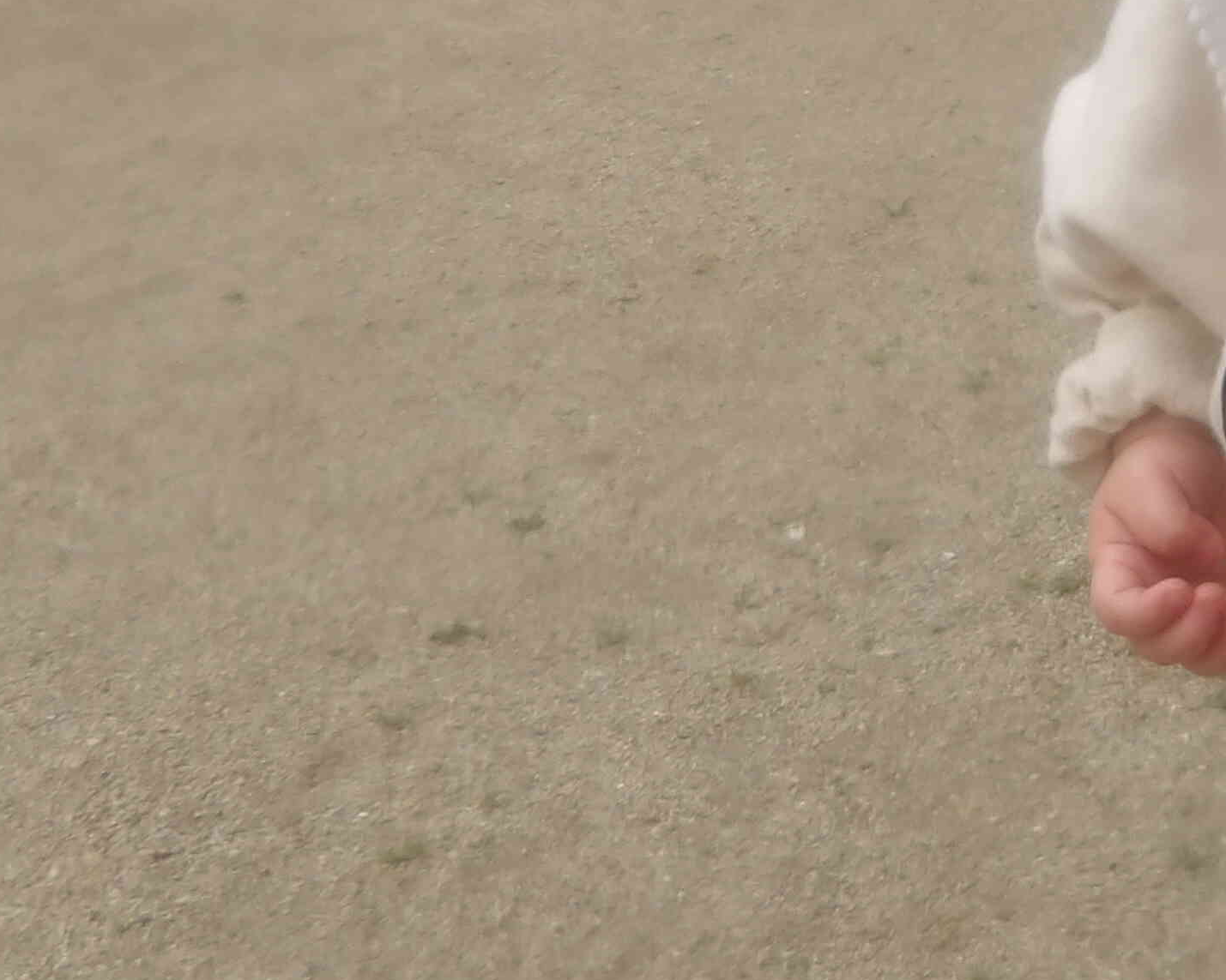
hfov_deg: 21.3
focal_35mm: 85
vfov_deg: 17.4
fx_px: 3084
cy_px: -141
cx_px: 1363
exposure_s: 1/1055
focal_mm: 4.9
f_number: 3
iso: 100
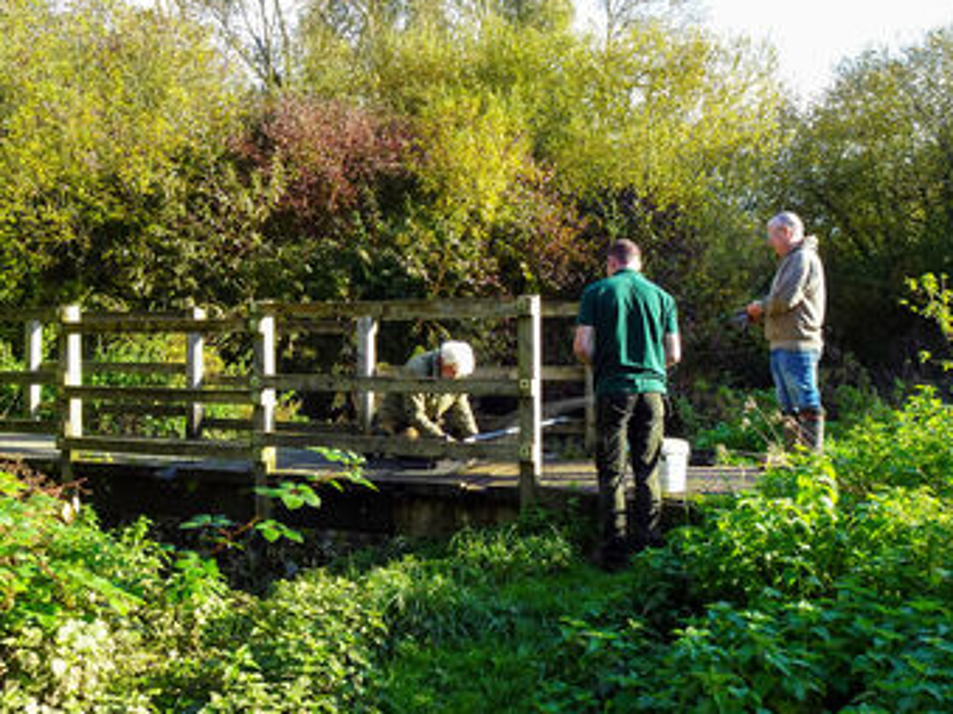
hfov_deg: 55.4
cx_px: 493
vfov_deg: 42.9
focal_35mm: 33
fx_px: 908
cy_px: 316
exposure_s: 1/125
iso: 80
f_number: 3.5
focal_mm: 4.33
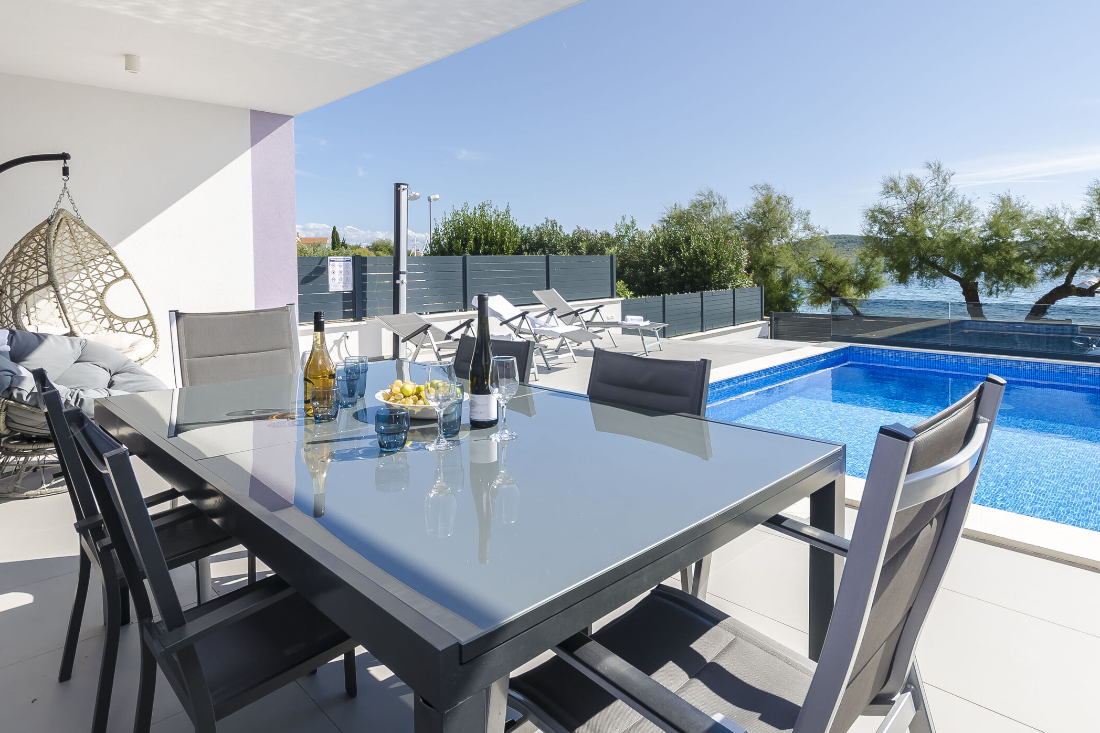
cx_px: 590
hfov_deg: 83.8
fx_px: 611
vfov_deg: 61.0
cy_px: 272
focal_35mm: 20
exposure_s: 1/200
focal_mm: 10
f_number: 9
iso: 100
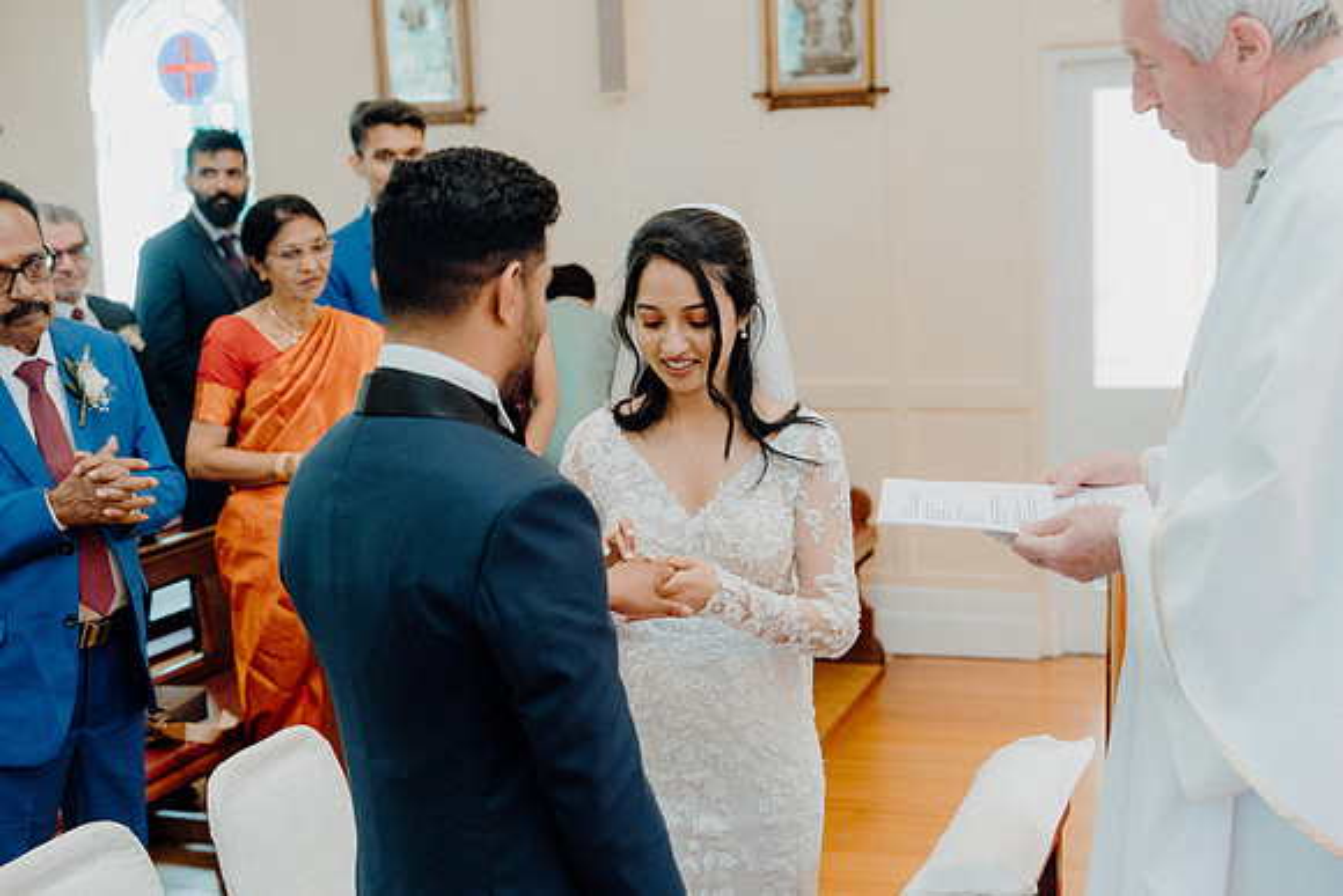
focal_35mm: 47
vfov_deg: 28.7
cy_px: 448
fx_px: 1754
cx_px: 672
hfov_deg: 41.9
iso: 2500
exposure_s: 1/250
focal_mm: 47
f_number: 3.5
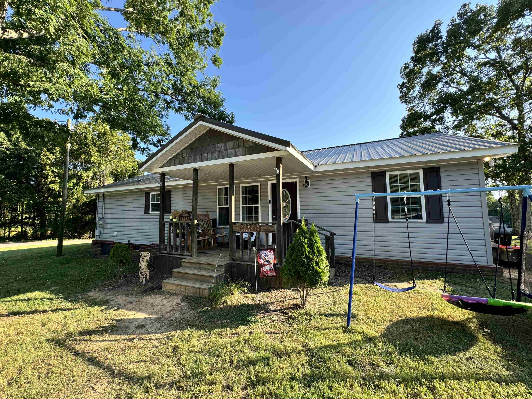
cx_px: 266
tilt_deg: +3.5
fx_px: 215
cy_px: 200
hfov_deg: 102.1
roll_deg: +0.4
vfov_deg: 85.7
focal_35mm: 14
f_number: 2.2
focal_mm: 2.22
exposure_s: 1/377
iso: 40
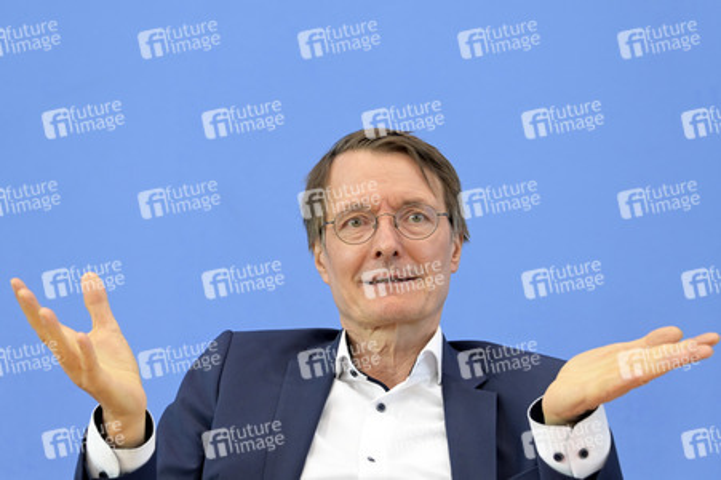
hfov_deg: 20.4
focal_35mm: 100
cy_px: 240
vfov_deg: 13.7
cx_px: 360
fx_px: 2001
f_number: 5.6
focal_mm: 100
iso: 4000
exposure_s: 1/500
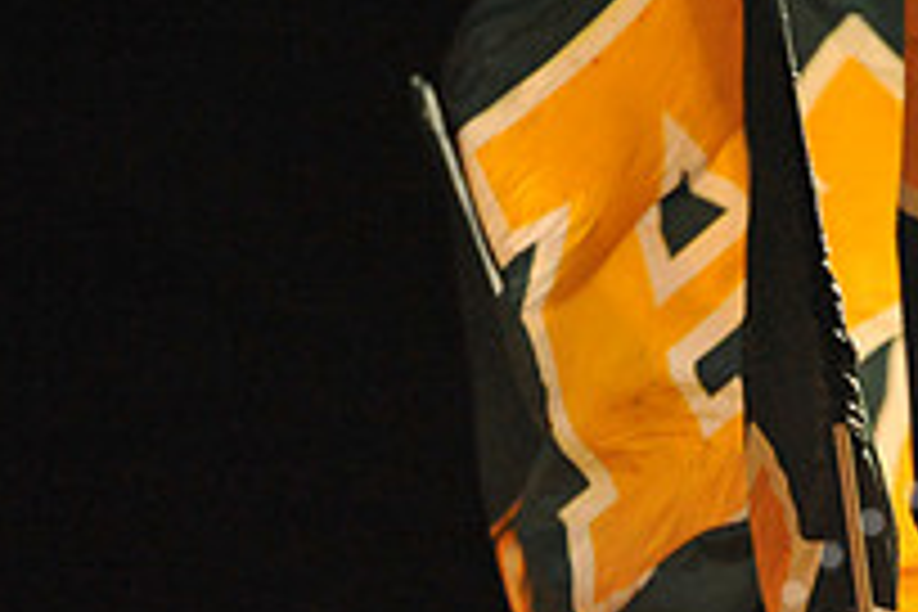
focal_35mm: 797
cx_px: 1112
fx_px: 20322
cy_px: 860
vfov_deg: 1.7
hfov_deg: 2.6
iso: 6400
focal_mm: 280
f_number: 6.3
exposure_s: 1/160
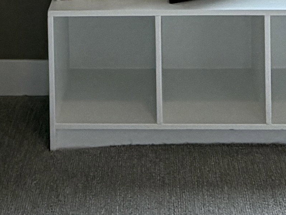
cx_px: 123
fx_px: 834
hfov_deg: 19.4
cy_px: -273
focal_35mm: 101
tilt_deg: -0.7
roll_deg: +1.6
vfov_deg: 12.2
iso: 64
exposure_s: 1/120
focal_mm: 2.22
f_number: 2.2
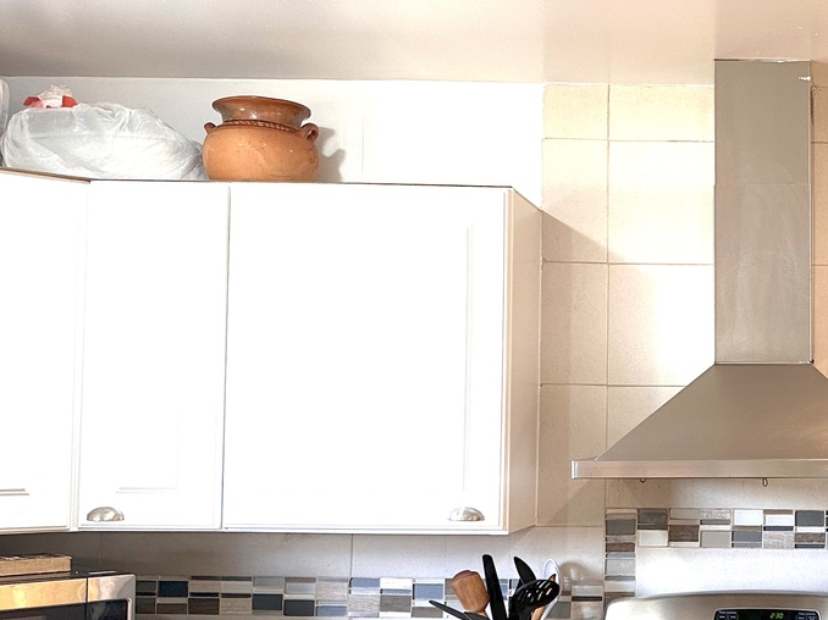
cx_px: 805
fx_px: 1219
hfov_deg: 34.5
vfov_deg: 28.4
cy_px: 410
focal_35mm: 51
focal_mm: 6.86
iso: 200
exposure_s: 1/120
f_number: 1.78
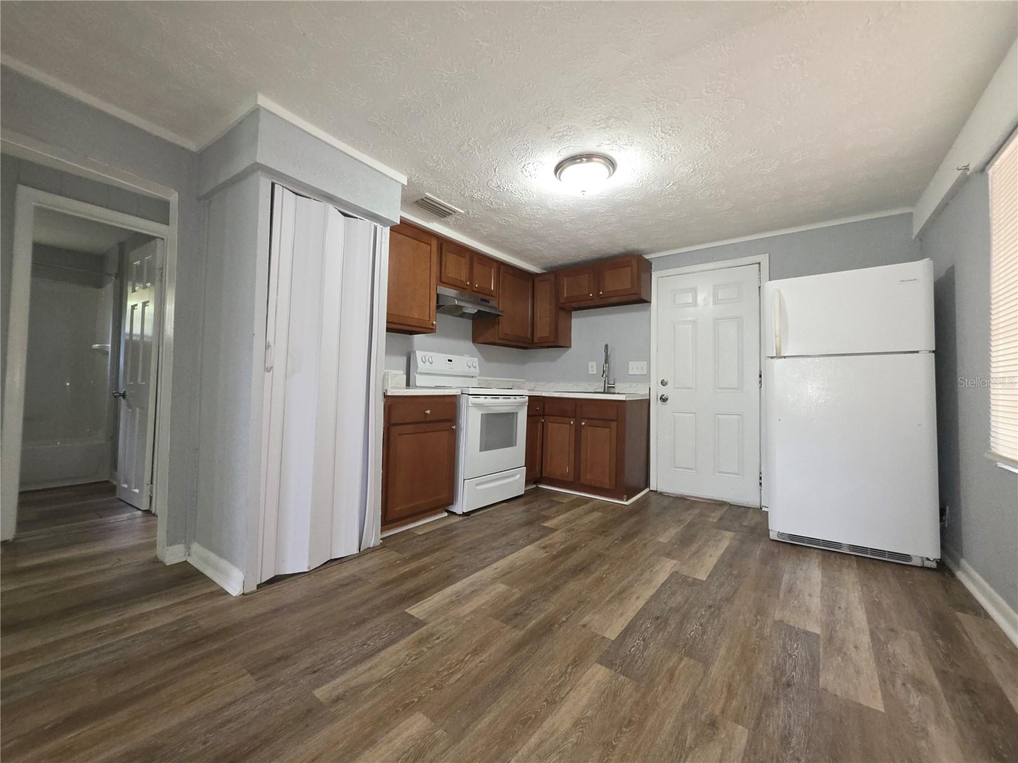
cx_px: 509
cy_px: 382
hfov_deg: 106.2
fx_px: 382
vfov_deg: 89.9
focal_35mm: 13
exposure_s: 1/60
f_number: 1.9
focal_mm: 2.2
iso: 320
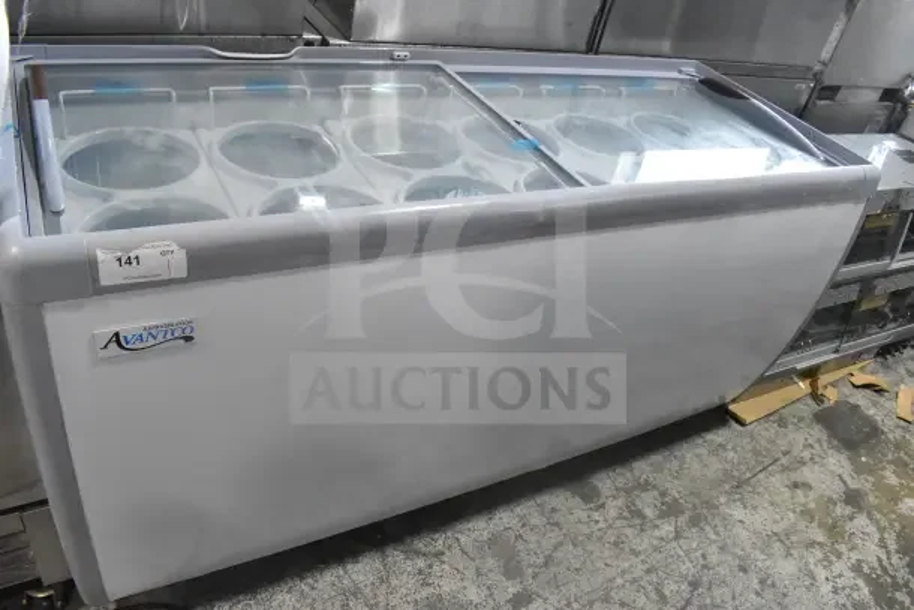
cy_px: 305
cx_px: 457
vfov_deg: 48.0
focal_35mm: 27
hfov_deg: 67.4
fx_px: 686
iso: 6400
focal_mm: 18
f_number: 7.1
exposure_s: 1/500
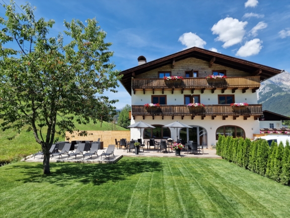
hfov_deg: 73.9
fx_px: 193
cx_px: 145
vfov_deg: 58.9
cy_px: 109
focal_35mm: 23
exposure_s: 1/898
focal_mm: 6.4
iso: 50
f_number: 1.8
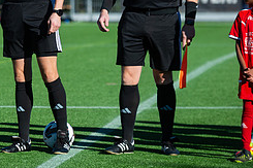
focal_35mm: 379
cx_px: 20
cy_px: -18
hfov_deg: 5.4
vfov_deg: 3.6
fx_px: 2662
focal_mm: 160
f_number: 4
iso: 100
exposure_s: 1/1000
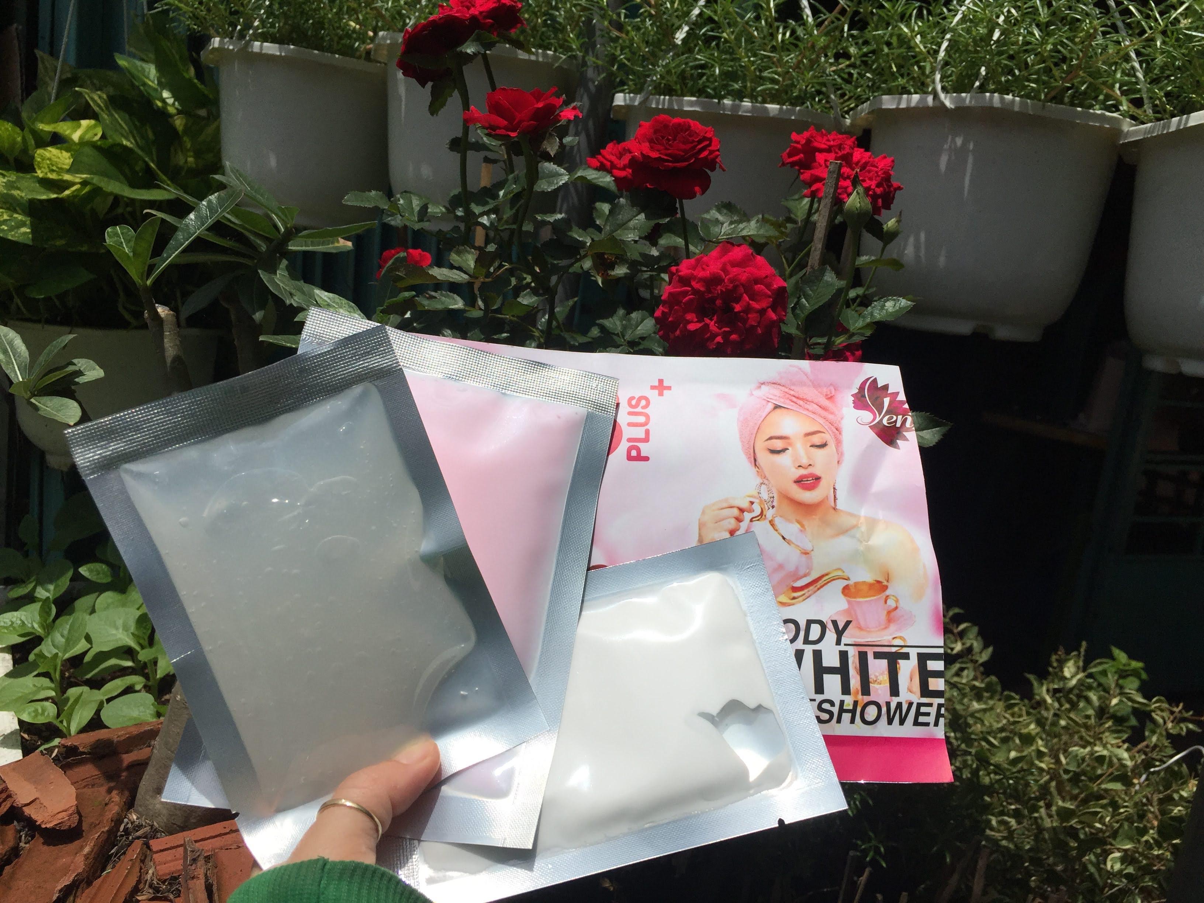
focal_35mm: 29
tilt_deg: -5.9
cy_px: 452
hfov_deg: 61.7
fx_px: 1009
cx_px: 602
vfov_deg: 48.2
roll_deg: -7.5
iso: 32
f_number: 2.2
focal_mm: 4.15
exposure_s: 1/6623
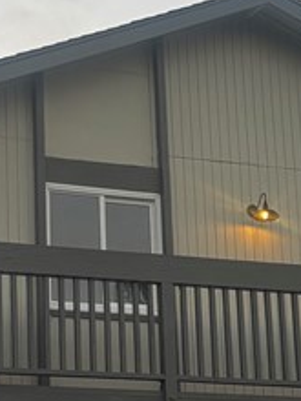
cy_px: 239
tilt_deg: +16.0
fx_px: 1403
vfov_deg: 16.3
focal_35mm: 121
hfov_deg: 12.2
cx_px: 93
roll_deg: +0.1
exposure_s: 1/247
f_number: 1.6
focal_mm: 5.96
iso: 40
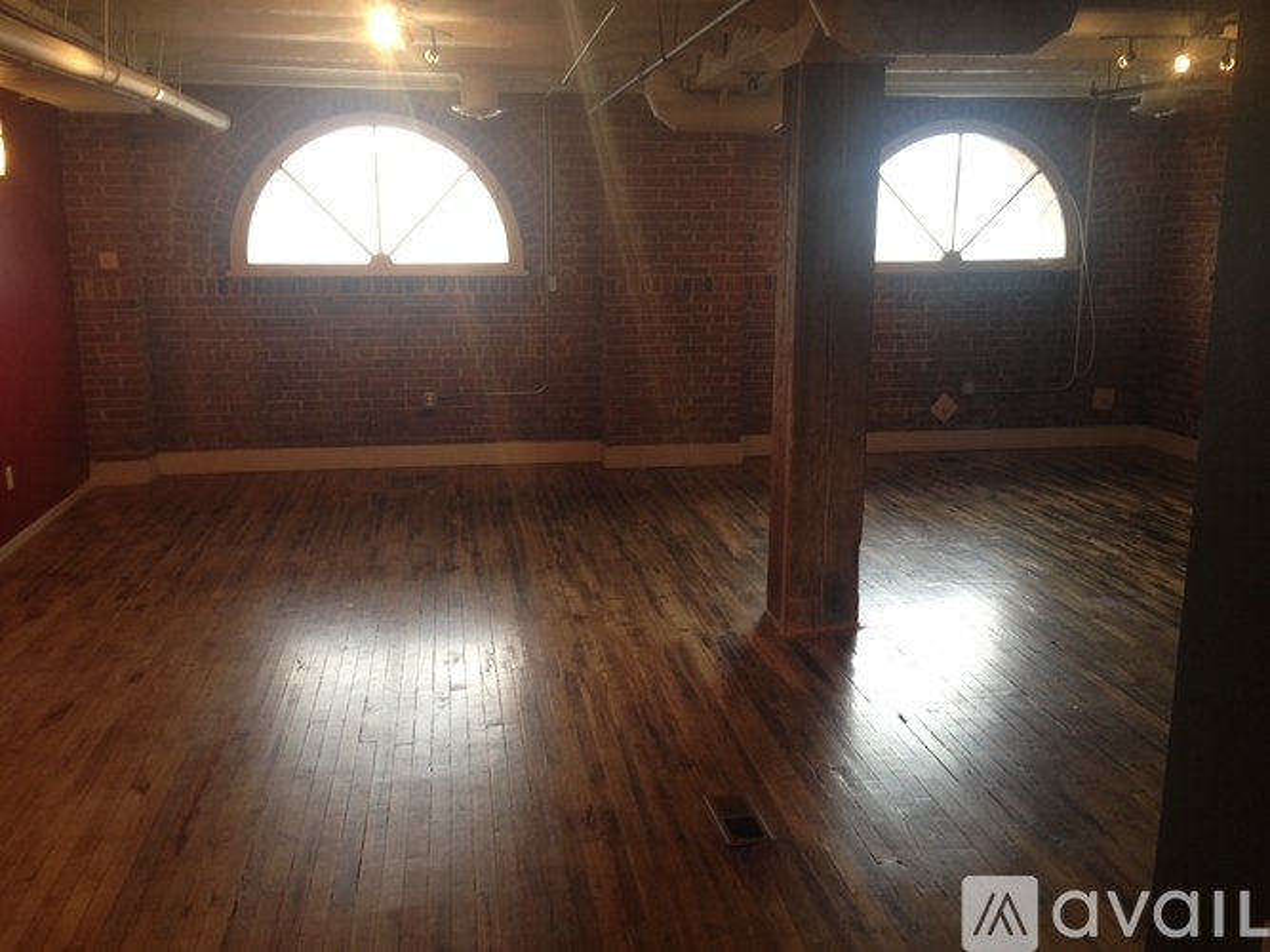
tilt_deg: -14.1
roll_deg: -0.2
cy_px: 476
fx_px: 1210
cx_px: 635
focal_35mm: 33
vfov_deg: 42.9
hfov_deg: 55.4
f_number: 2.4
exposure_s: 1/20
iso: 50
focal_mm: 4.12
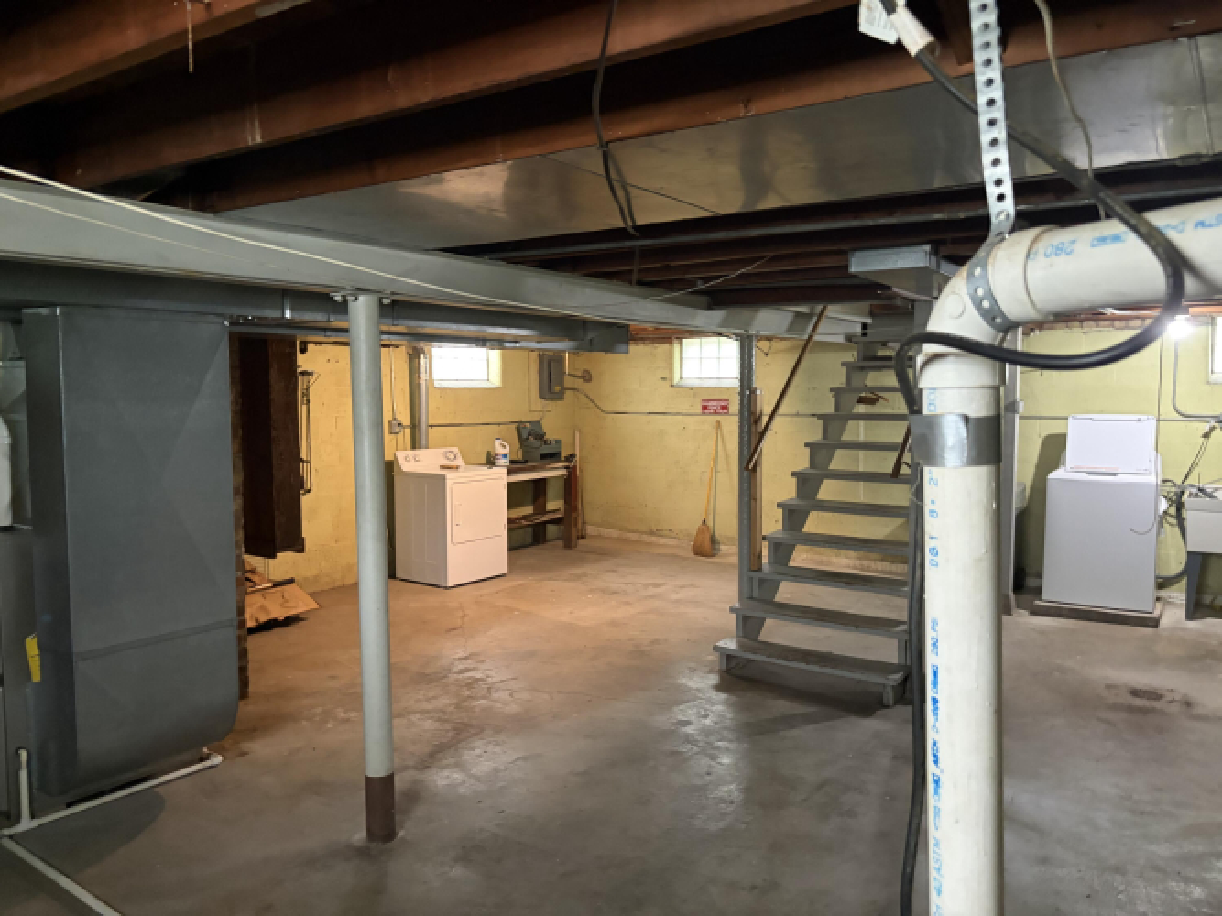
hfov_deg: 67.3
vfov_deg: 53.0
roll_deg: +0.8
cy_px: 458
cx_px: 611
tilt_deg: -6.5
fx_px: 918
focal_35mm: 26
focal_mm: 5.96
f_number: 1.6
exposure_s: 1/30
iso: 500
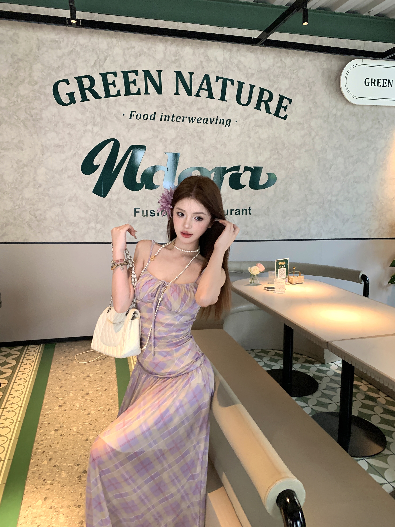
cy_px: 264
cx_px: 198
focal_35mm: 26
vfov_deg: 67.3
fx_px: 396
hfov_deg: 53.1
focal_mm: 4.25
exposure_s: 1/60
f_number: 1.8
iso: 250
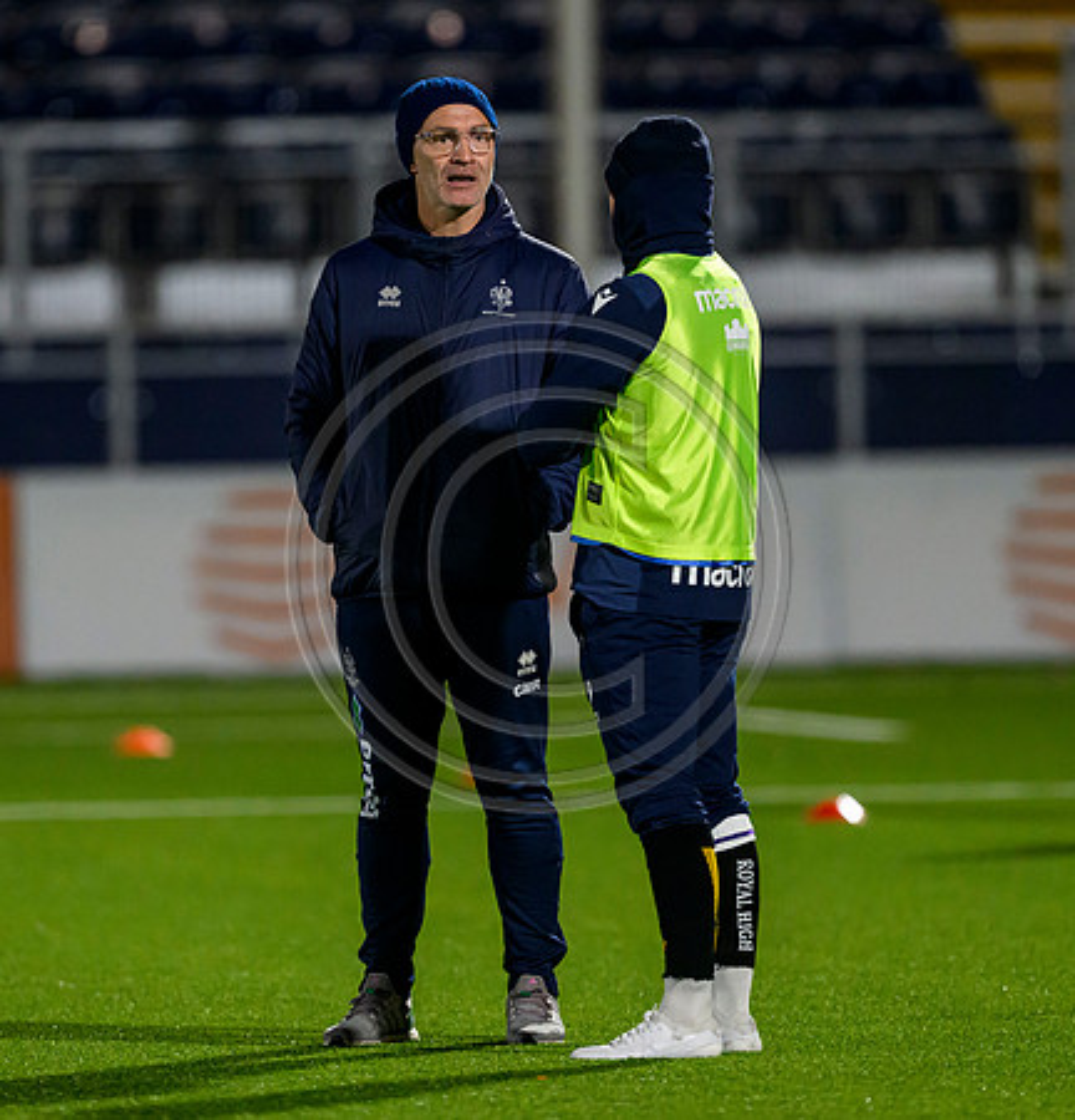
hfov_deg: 2.9
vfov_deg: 3.1
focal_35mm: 583
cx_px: 466
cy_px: 533
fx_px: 20918
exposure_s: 1/1000
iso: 6400
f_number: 3.2
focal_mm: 400
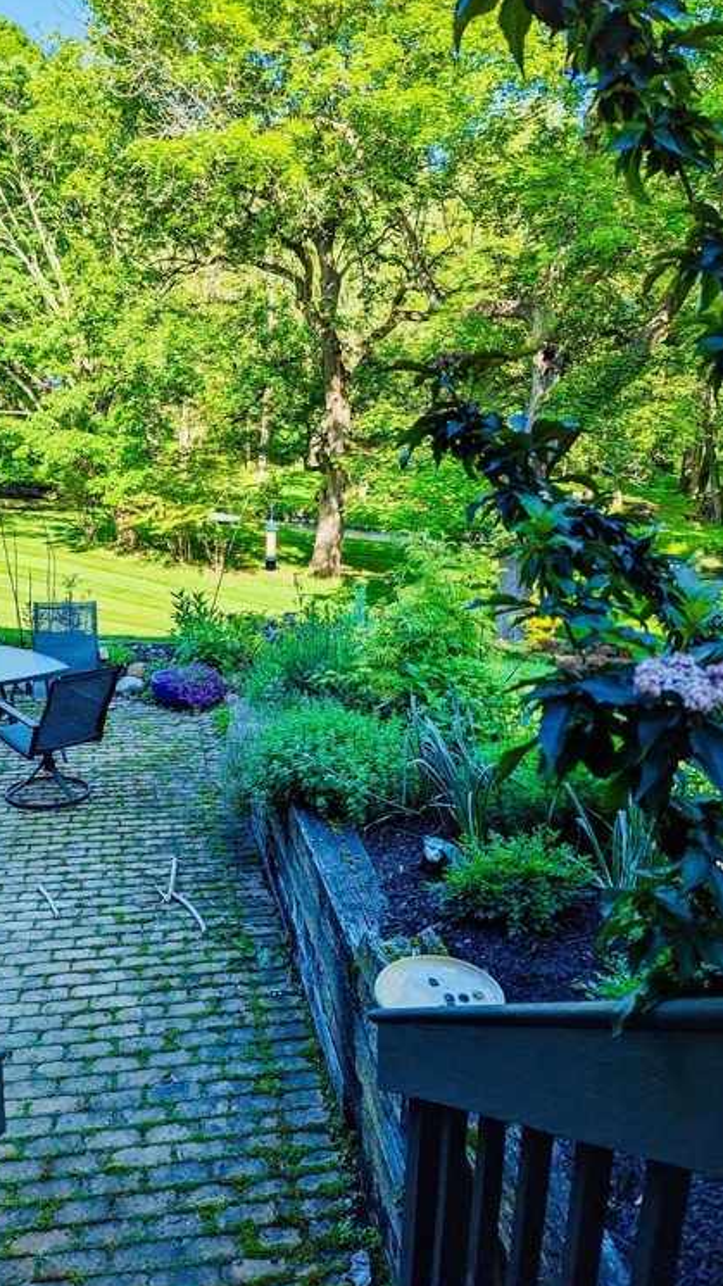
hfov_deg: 42.8
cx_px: 311
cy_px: 642
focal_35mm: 27
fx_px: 920
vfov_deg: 69.9
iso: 39
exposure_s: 1/658
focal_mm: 6.81
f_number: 1.85
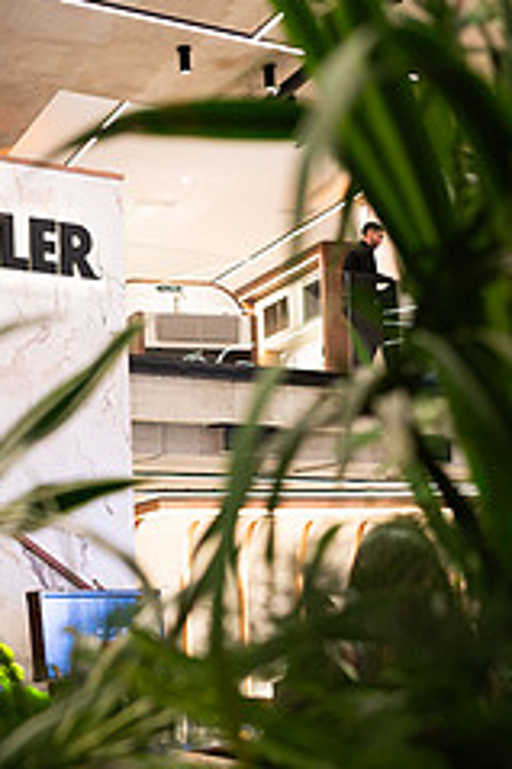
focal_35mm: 66
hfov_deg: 20.3
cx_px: 76
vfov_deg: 30.4
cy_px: 489
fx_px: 1410
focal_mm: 35
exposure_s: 1/200
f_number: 2.8
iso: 1600
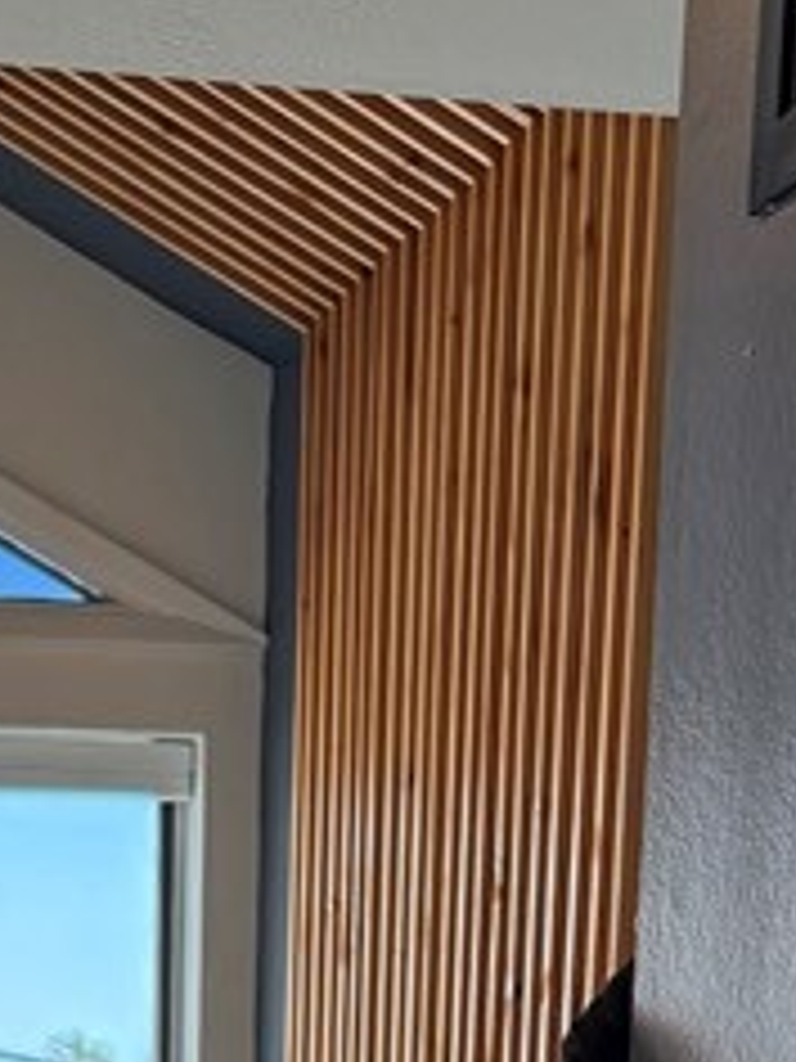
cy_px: 2034
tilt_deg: -14.1
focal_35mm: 104
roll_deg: -0.8
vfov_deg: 15.6
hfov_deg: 14.1
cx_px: 144
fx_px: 3189
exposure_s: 1/227
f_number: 1.78
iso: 160
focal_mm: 6.76
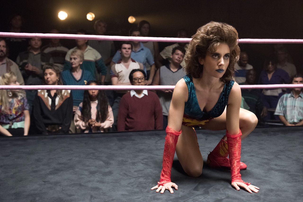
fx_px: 404
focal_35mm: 48
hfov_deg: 41.1
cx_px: 152
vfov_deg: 28.1
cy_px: 101
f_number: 4
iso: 6400
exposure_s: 1/200
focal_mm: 48
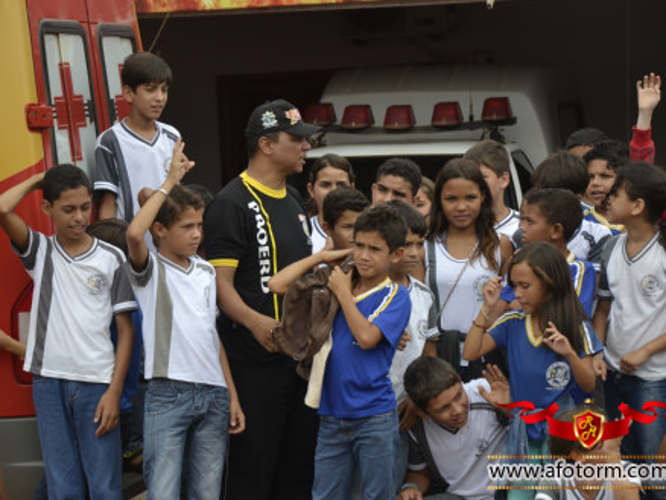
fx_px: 2849
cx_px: 328
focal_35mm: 148
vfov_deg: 10.0
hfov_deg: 13.3
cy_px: 250
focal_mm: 90
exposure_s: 1/1250
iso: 400
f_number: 5.6
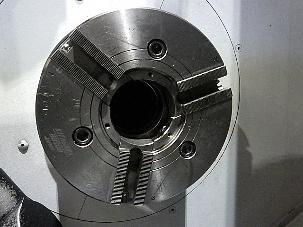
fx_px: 245
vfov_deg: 49.7
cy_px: 114
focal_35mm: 28
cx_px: 152
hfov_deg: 63.4
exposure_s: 1/15
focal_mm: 5
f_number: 3.5
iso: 1600
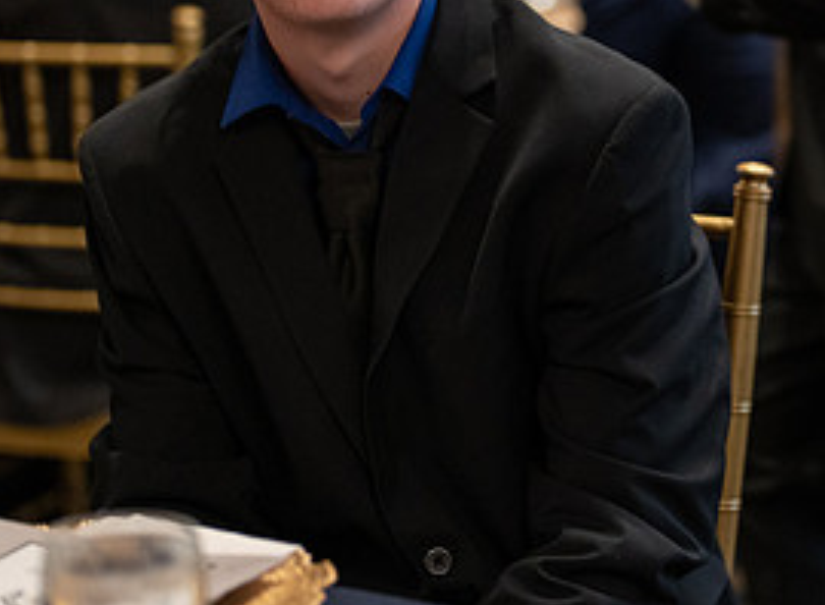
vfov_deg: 11.0
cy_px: 153
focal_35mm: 133
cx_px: 815
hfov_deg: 14.7
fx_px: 3145
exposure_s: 1/320
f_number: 1.2
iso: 1250
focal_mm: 50
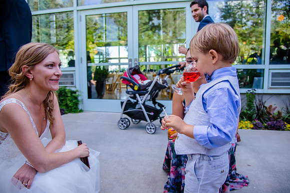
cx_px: 149
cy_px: 98
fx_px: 199
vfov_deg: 51.9
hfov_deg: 72.2
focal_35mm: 25
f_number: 4
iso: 400
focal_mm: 24
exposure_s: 1/320
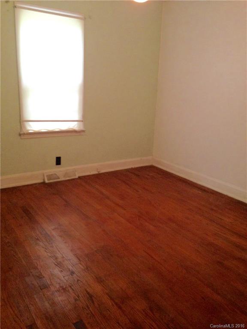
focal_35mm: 33
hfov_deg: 42.9
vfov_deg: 55.4
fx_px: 314
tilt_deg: -15.8
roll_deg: -1.6
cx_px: 124
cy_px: 164
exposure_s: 1/20
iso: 200
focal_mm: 4.12
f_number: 2.4
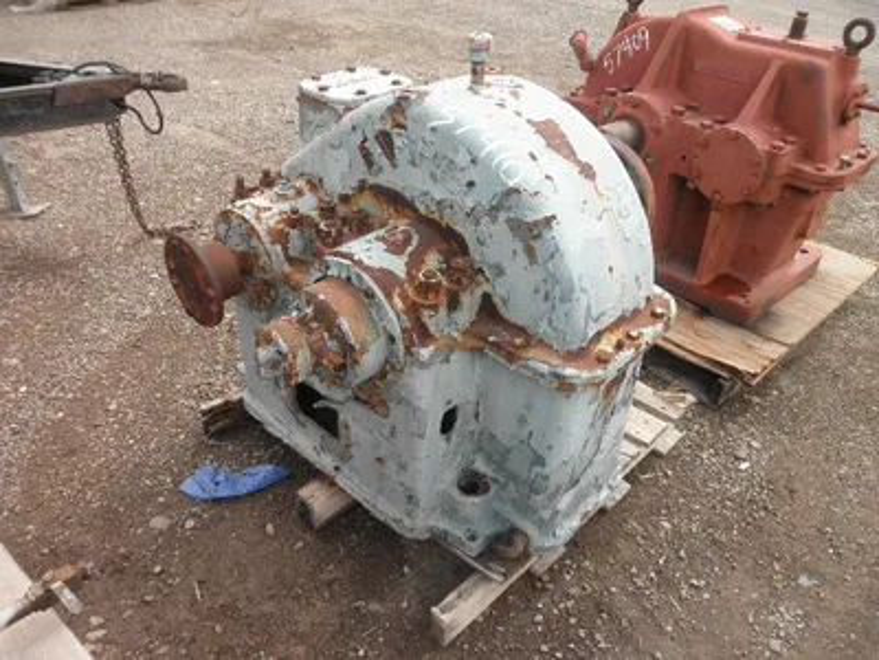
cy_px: 330
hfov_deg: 63.4
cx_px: 440
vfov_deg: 49.7
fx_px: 711
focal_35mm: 28
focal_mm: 5
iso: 64
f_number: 3
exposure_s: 1/320
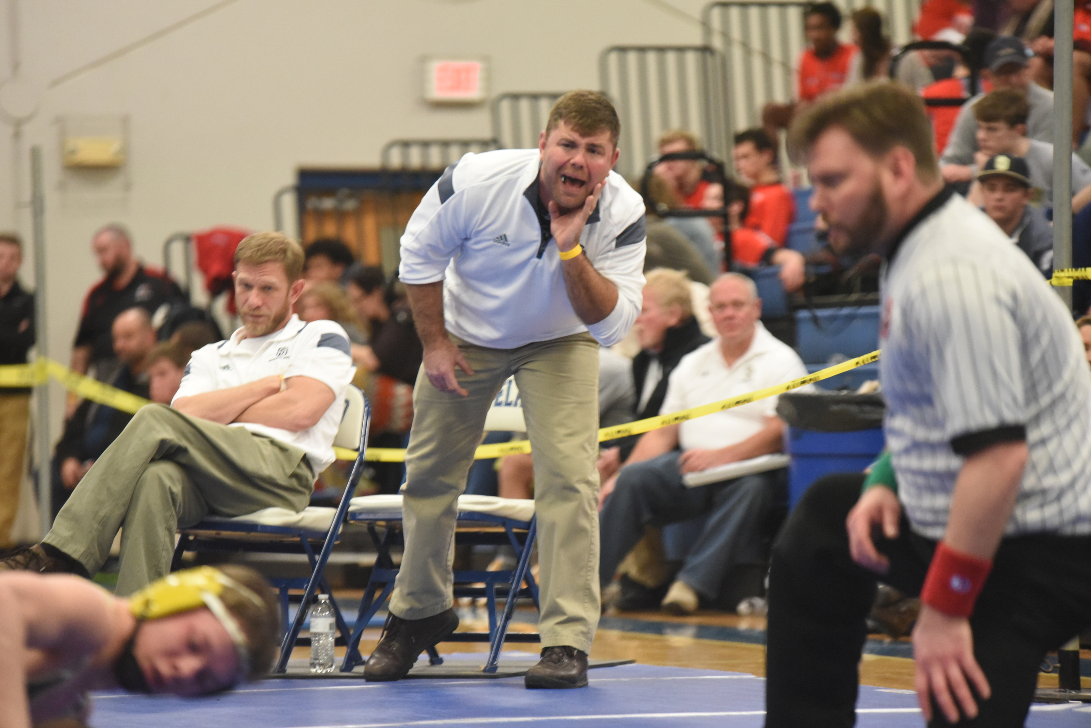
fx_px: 6063
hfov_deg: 10.3
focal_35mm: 200
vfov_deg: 6.9
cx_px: 546
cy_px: 364
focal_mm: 200
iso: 6400
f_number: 4
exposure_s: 1/250
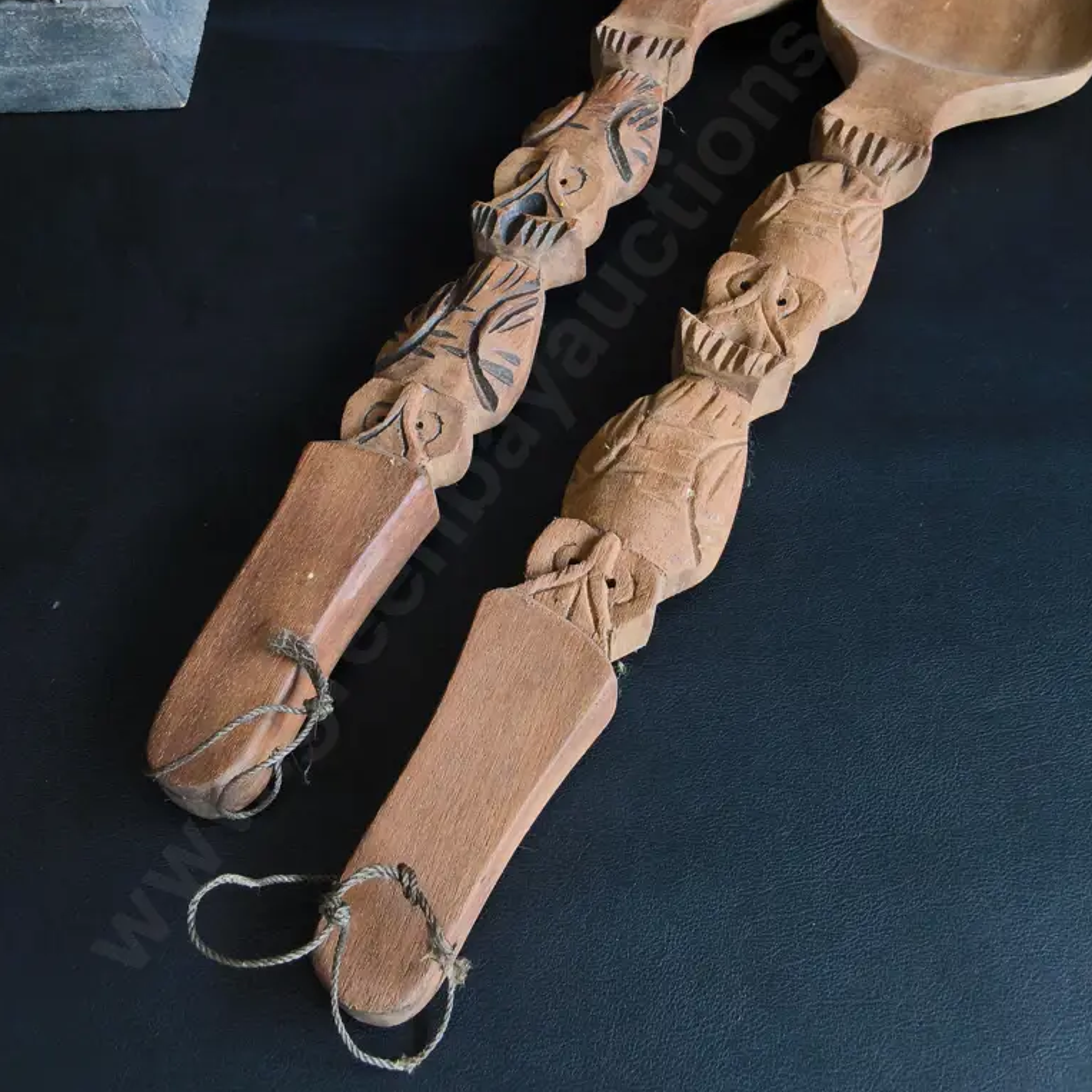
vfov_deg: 50.4
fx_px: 1142
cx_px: 547
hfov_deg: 51.1
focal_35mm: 32
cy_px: 382
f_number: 2
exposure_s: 1/100
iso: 160
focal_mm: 2.87
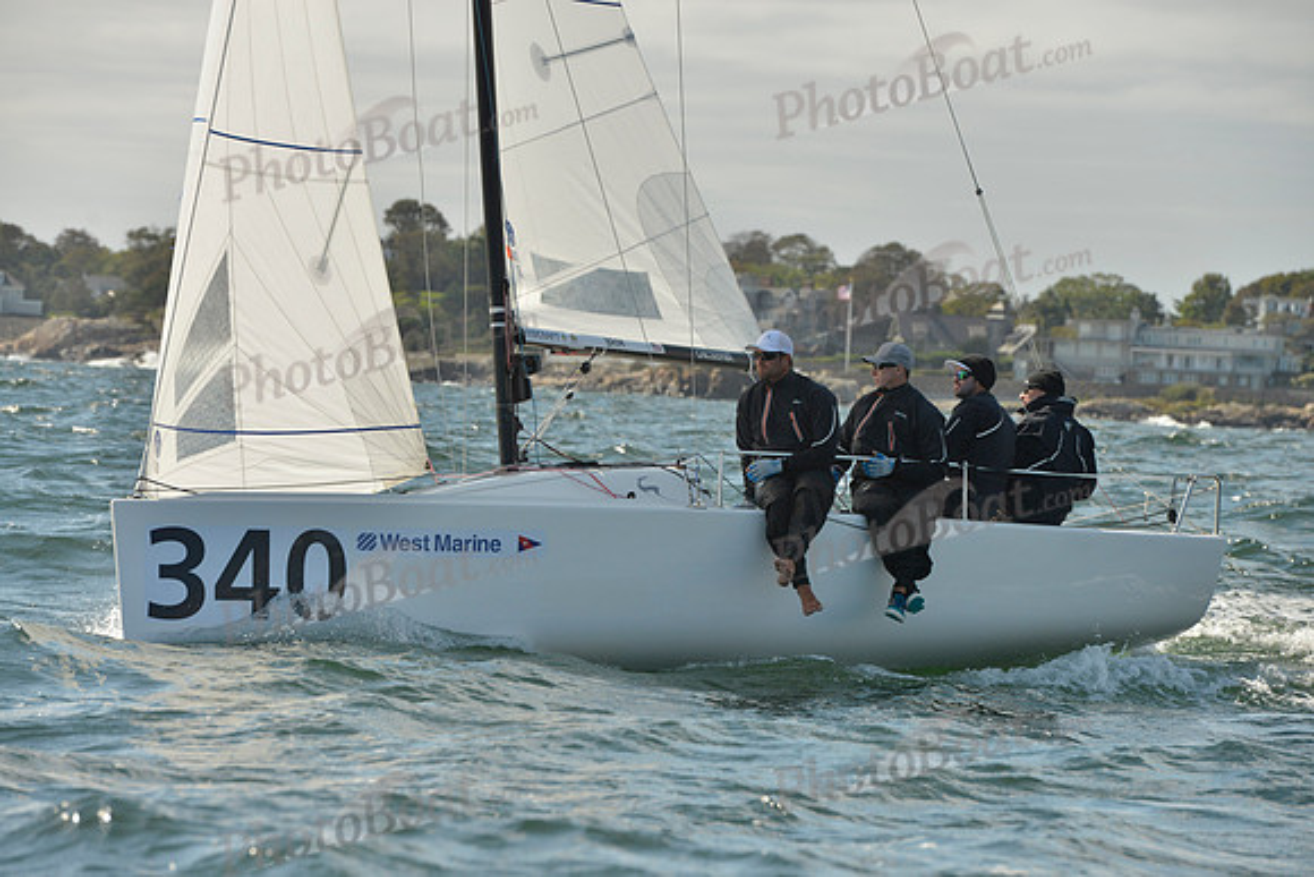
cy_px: 438
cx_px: 657
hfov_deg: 11.7
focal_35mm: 175
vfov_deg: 7.9
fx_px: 6389
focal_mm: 175
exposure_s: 1/1600
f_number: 9
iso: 400
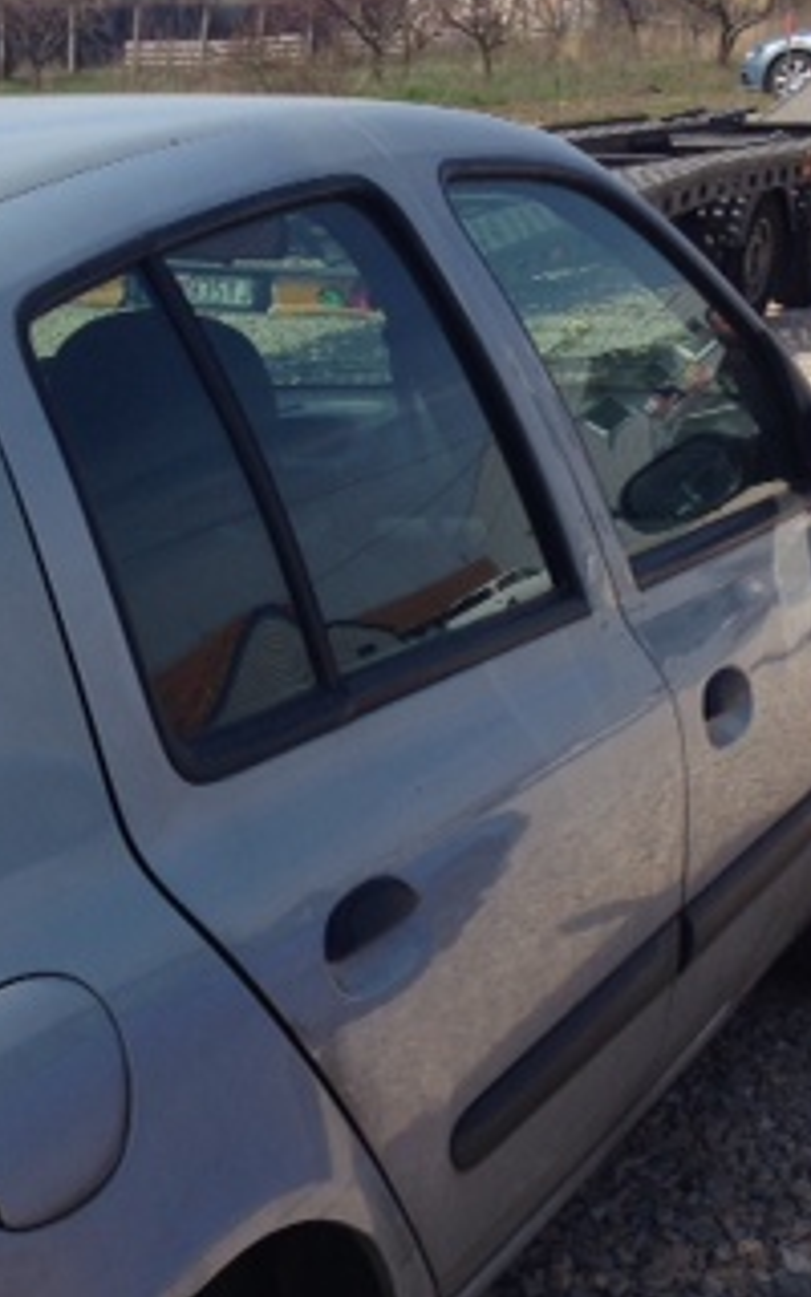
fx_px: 2475
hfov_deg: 18.1
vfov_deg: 29.2
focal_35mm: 70
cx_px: -28
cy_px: 851
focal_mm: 4.12
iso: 50
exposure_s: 1/1391
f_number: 2.4
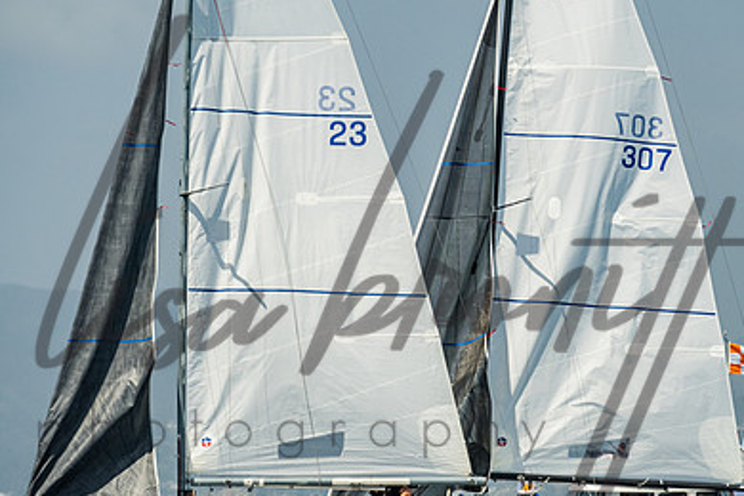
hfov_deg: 6.4
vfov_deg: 4.3
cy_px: 277
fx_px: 6633
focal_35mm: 321
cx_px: 397
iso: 320
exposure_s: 1/1250
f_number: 6.3
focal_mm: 190
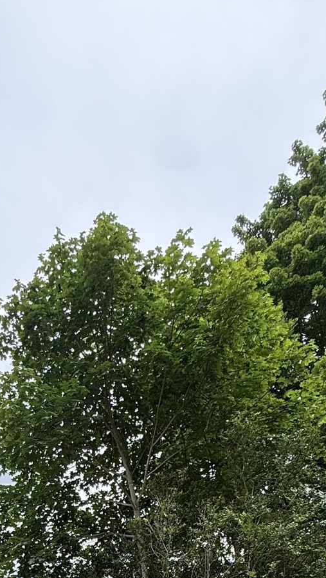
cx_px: 104
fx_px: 599
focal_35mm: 39
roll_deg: +1.5
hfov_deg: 30.2
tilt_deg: +3.9
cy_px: 690
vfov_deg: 38.5
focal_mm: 2.22
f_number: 2.2
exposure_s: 1/310
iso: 64
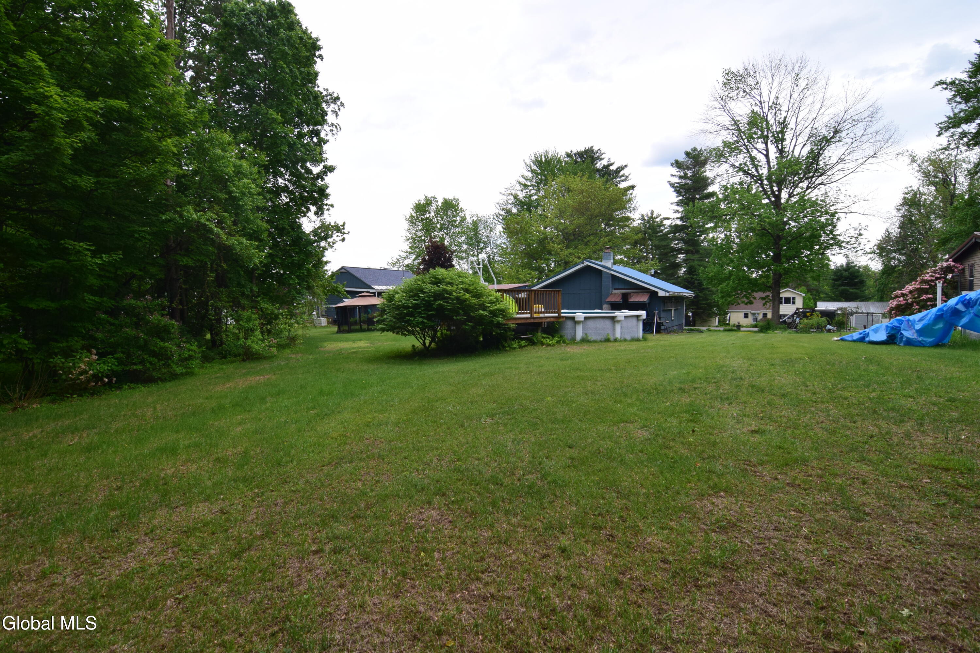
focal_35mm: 16
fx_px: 449
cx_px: 490
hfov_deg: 95.0
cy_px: 326
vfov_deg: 72.1
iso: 400
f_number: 8
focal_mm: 11
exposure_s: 1/250
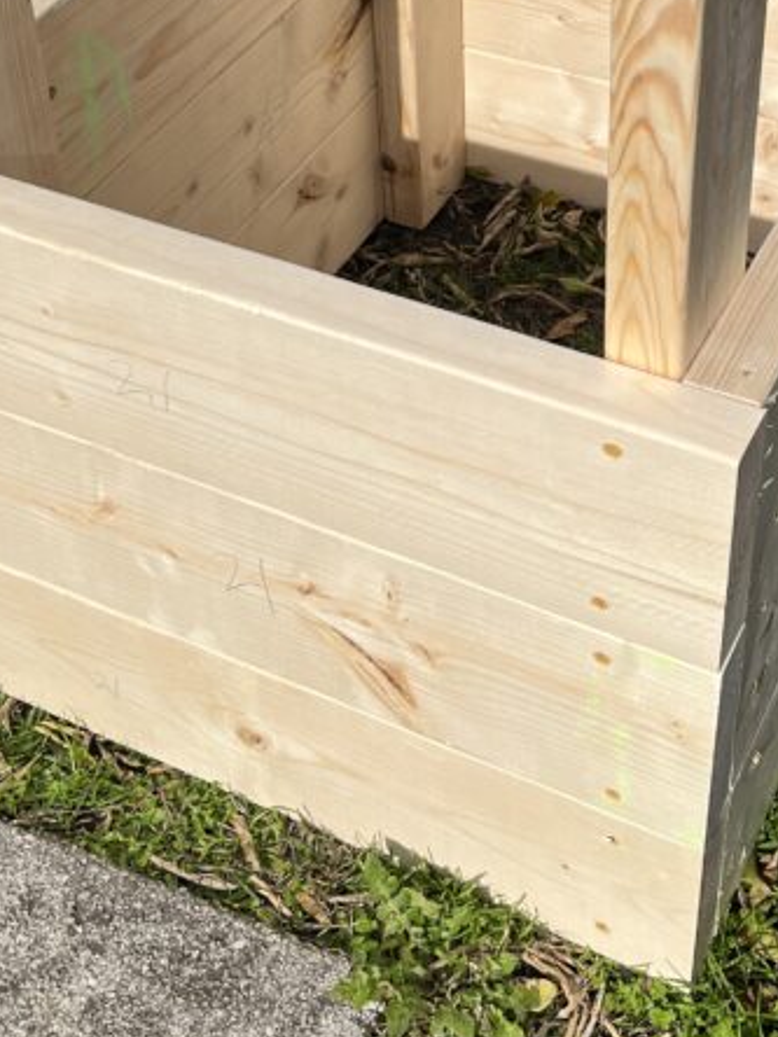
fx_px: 1798
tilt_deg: -39.1
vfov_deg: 31.4
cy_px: 208
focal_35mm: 60
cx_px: 428
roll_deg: +2.3
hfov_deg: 24.4
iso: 50
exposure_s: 1/5556
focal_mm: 5.1
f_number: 1.6
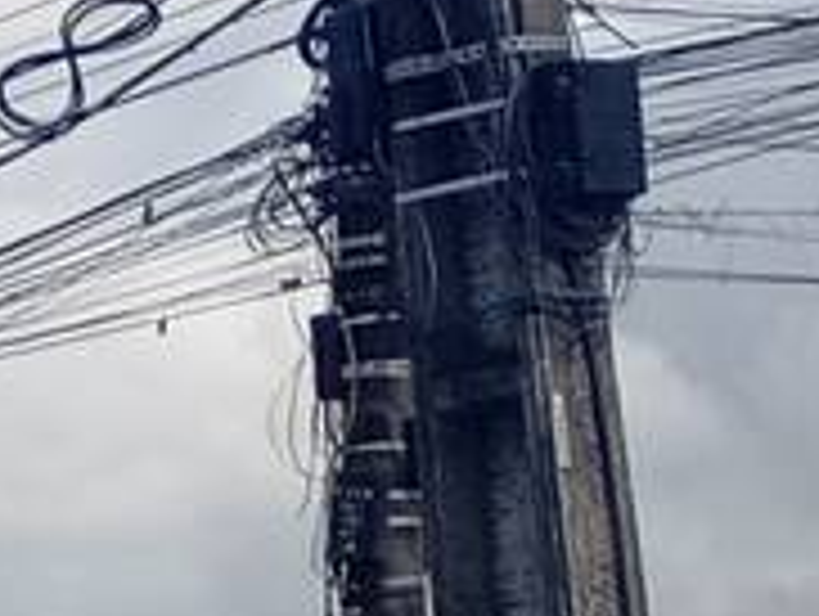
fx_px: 5236
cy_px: 917
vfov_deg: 6.6
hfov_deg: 7.3
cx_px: -2124
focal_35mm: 221
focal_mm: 4.27
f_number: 1.8
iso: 102
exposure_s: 1/656
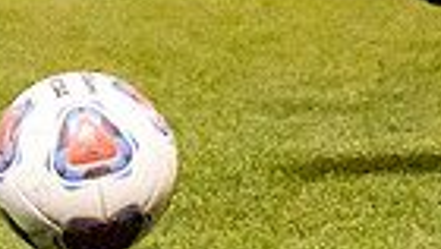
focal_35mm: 1464
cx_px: 430
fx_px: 17132
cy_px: -687
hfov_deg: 1.5
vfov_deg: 0.8
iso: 6400
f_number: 2.8
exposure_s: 1/1250
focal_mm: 174
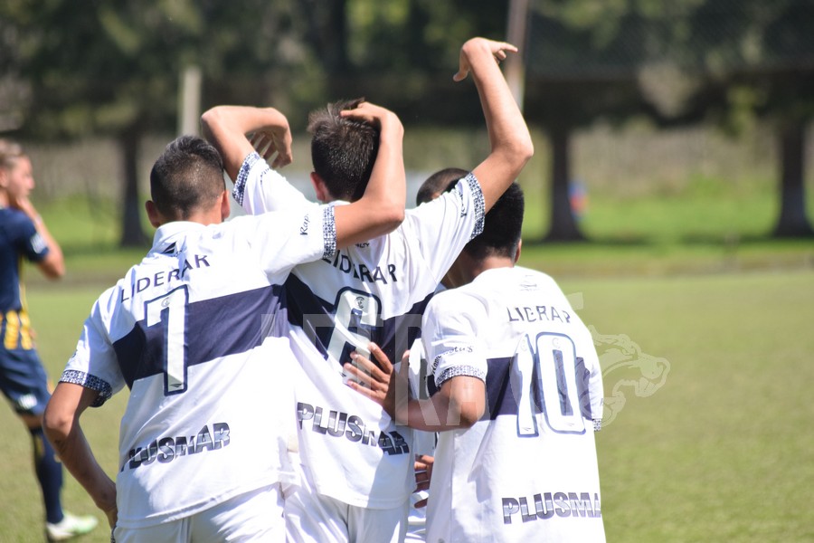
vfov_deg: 3.8
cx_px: 407
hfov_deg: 5.7
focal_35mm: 360
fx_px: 8139
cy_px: 272
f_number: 6.3
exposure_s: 1/3200
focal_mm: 240
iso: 1000
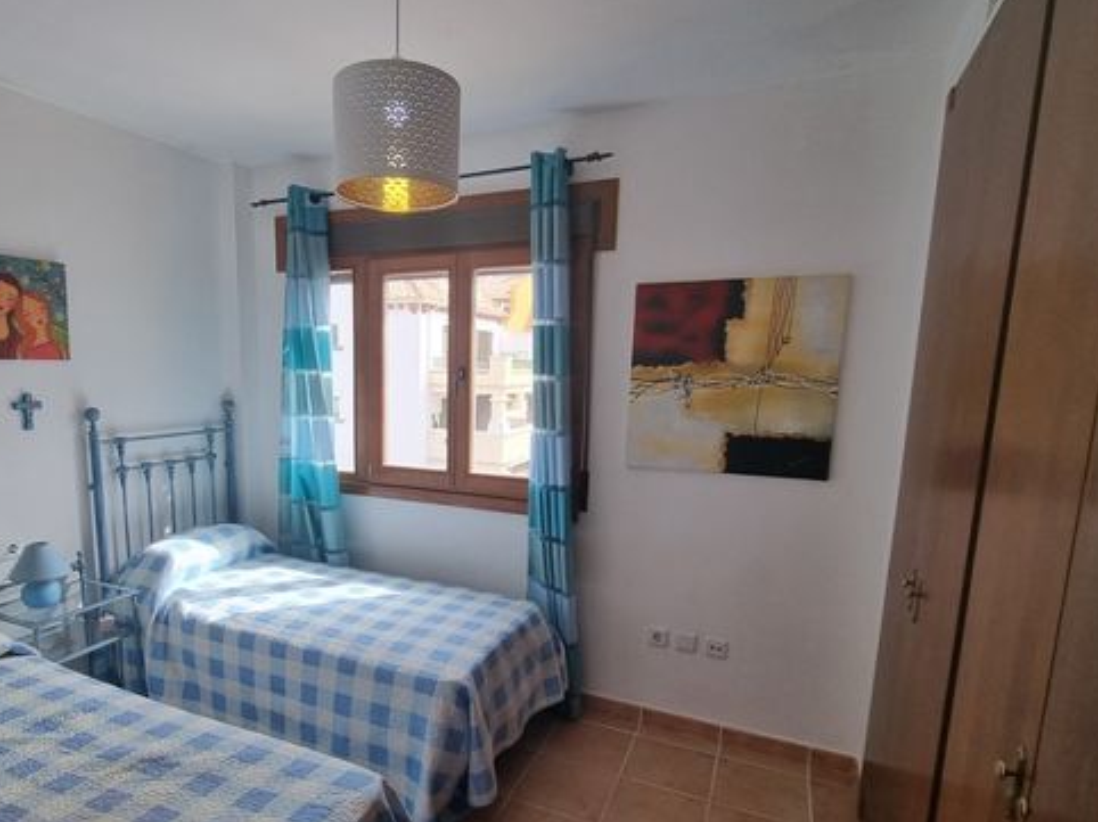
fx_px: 602
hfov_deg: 83.6
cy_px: 478
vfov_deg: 68.2
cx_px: 439
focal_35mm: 19
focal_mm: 2.2
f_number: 2.2
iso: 50
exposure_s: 1/219
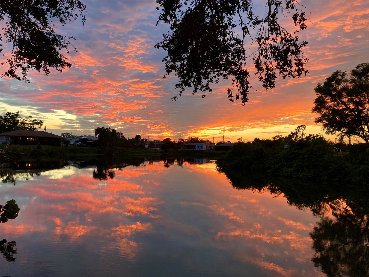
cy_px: 138
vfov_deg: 49.7
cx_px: 184
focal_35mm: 28
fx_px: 298
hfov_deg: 63.4
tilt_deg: +2.8
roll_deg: -1.2
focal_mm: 3.99
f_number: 1.8
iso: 80
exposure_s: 1/64
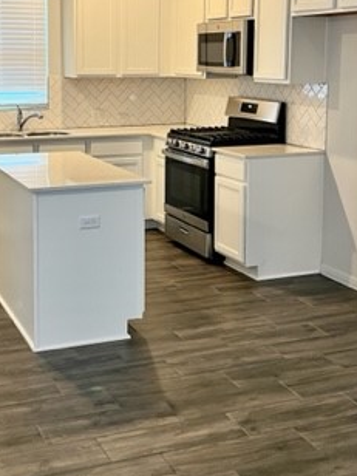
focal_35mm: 54
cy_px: 141
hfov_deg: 26.9
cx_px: 114
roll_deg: +0.3
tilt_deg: -6.7
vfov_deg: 35.0
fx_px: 743
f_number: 1.5
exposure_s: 1/60
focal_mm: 5.7
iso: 100
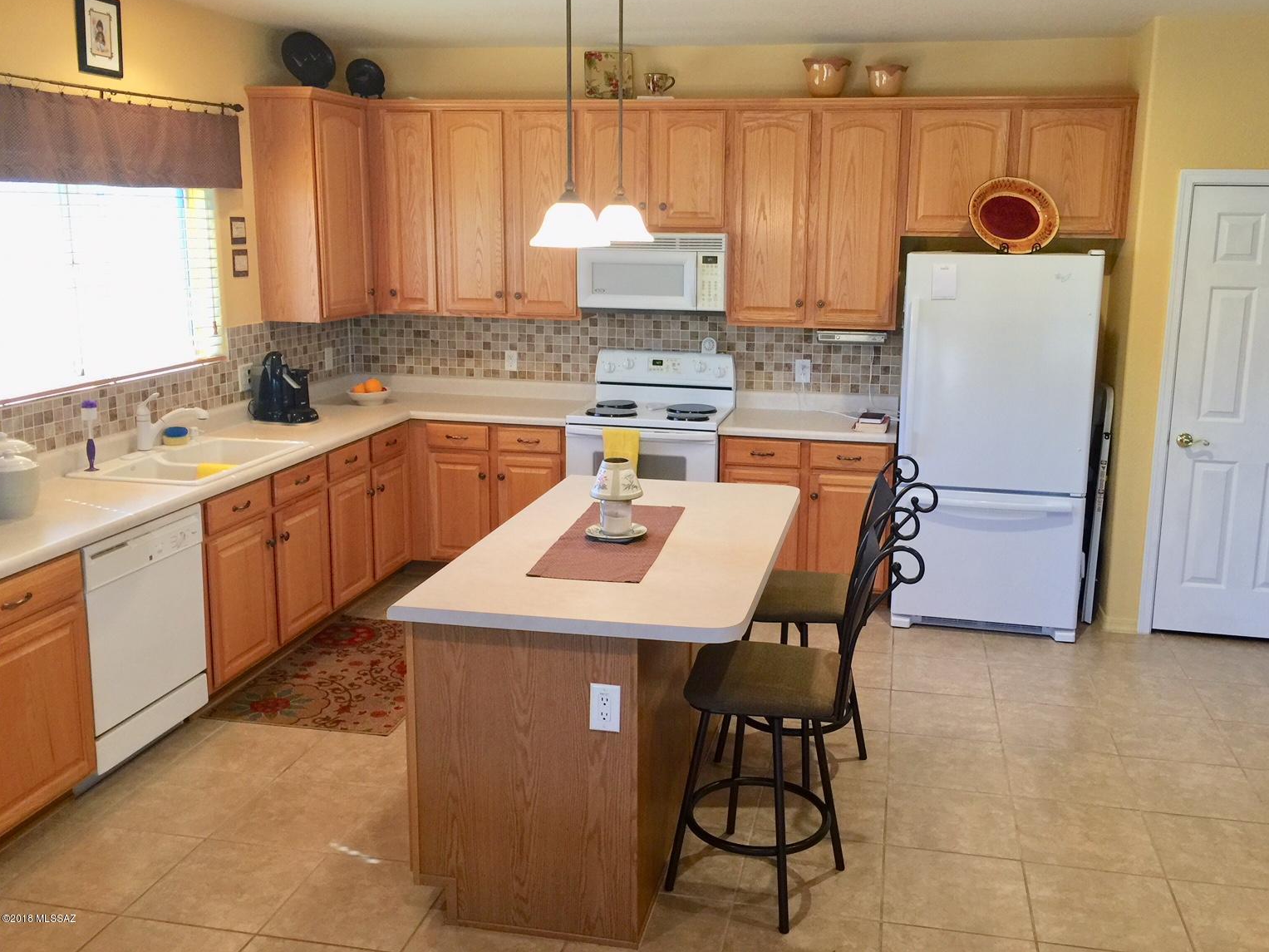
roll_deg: -1.3
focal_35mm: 31
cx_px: 676
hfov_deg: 58.3
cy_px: 444
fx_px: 1136
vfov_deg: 45.4
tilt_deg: -9.5
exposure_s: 1/15
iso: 64
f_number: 2.2
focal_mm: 4.15
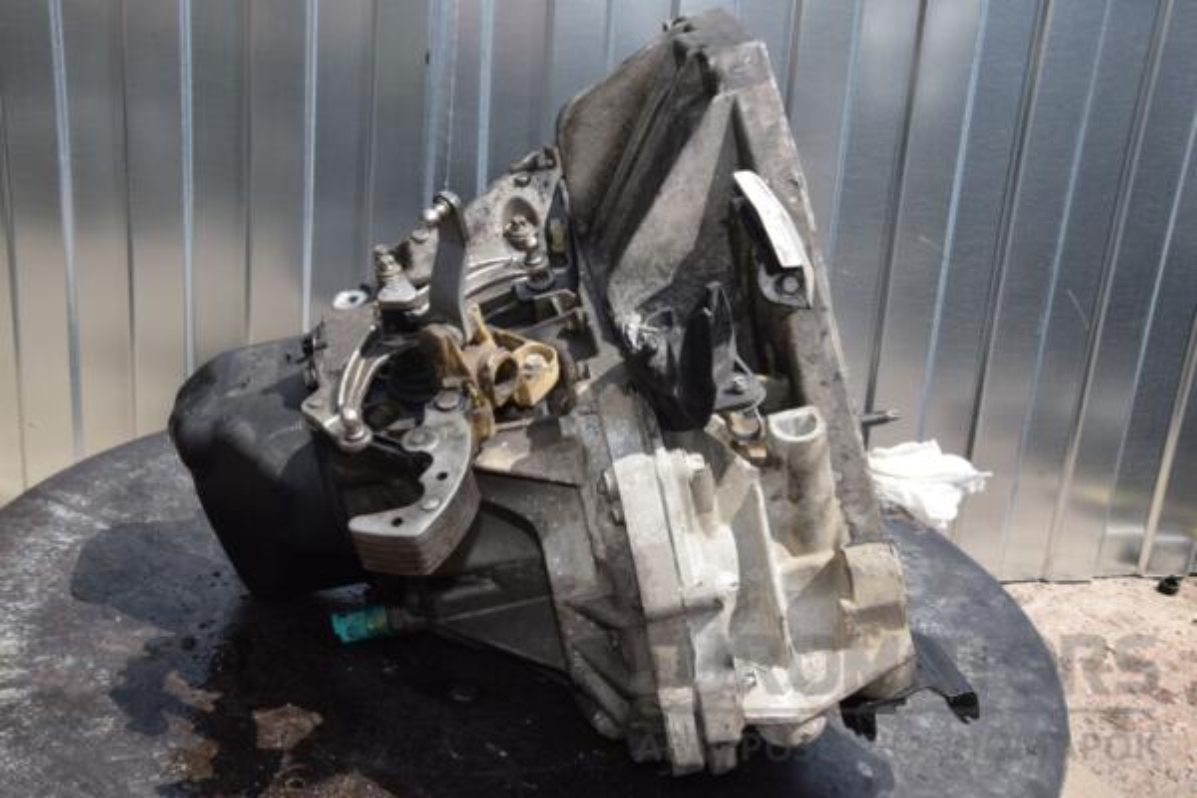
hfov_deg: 43.6
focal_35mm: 45
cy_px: 399
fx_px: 1496
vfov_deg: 29.9
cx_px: 598
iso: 800
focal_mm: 30
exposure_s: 1/200
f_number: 22
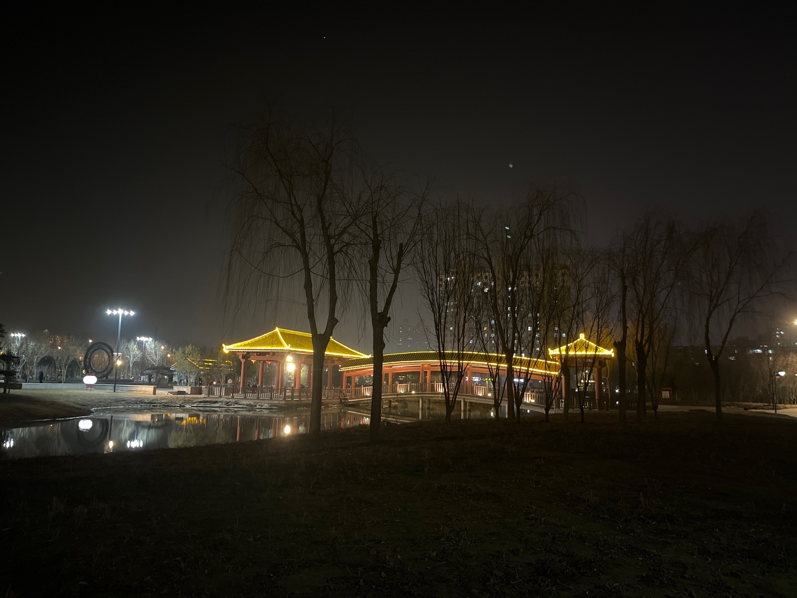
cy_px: 299
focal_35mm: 26
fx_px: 599
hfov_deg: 67.3
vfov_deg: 53.1
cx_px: 398
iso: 1000
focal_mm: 5.1
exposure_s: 1/17
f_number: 1.6
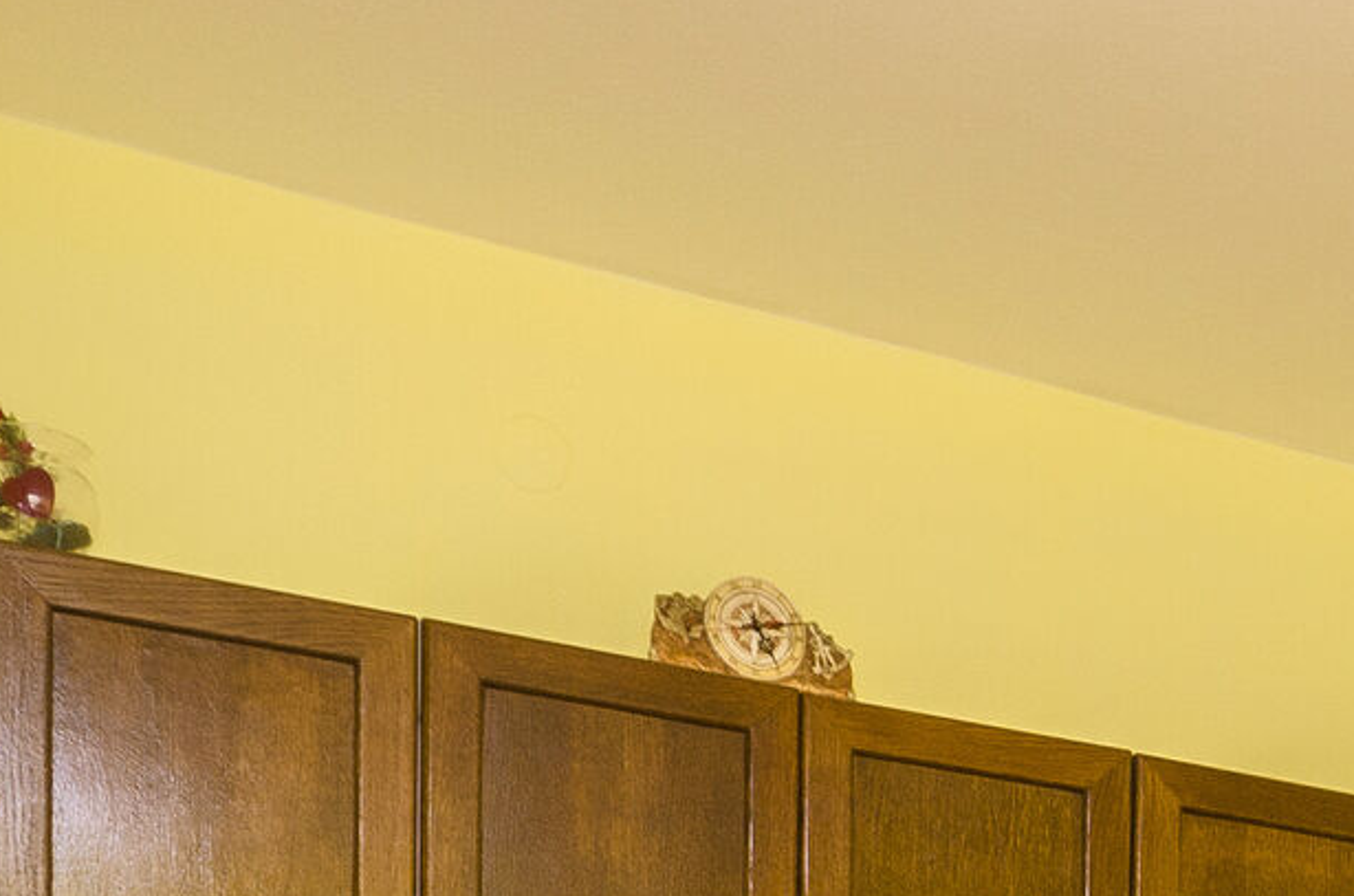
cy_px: 1696
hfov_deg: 22.7
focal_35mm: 82
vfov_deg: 14.3
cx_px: 1658
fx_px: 3077
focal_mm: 12
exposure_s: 1/80
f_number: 7.1
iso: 200
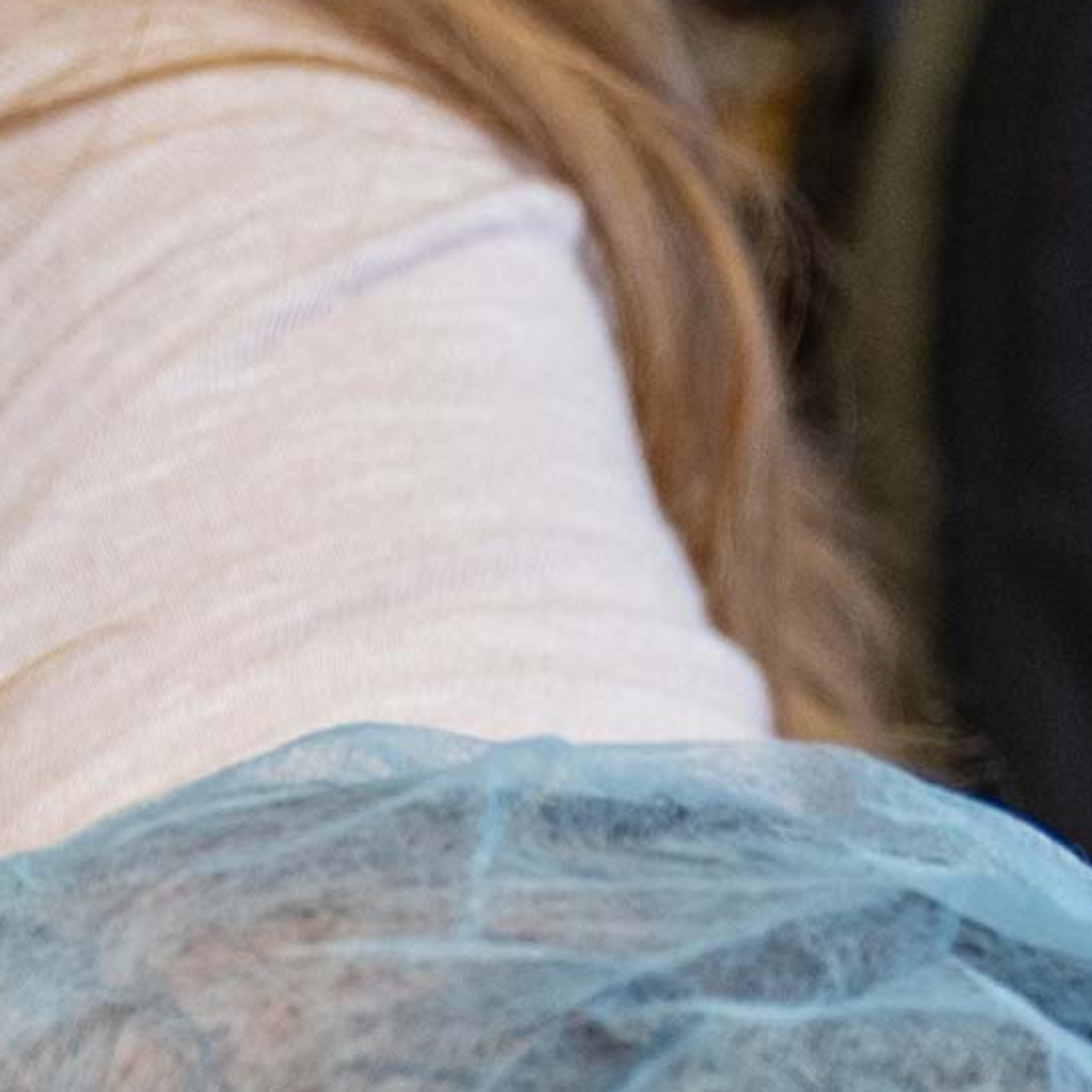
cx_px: -1130
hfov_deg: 4.4
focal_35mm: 394
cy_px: 2582
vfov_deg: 4.4
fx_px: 14062
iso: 250
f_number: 2.8
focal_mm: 43.2
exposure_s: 1/60
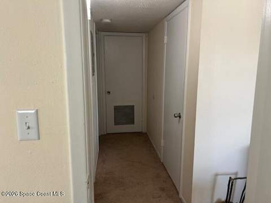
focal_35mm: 26
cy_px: 102
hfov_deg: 67.3
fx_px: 204
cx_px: 136
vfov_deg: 53.1
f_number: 1.5
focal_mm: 5.7
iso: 80
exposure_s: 1/60
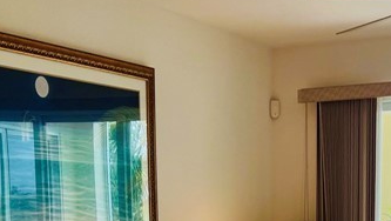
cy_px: 368
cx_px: 257
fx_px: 903
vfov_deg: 12.9
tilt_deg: -10.7
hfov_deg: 24.3
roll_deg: +1.2
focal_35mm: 87
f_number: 1.5
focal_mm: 5.7
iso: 64
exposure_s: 1/120
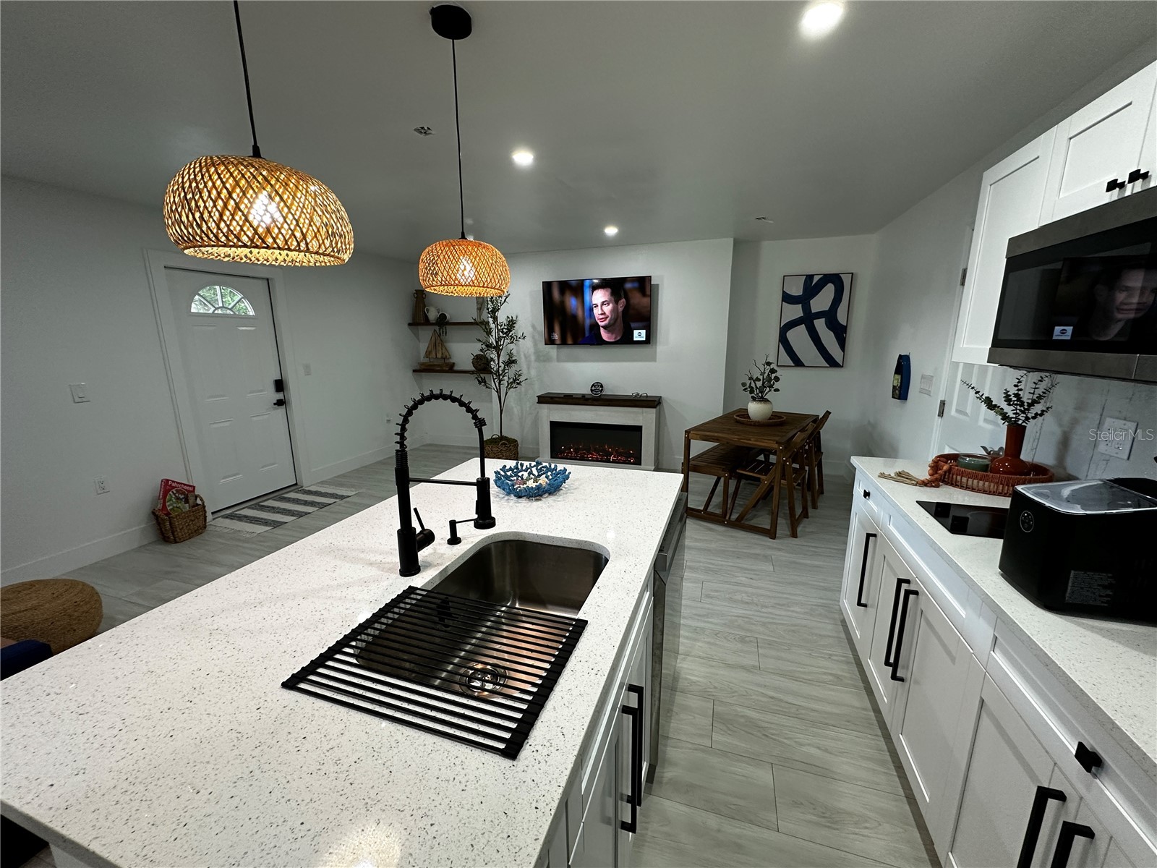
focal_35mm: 14
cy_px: 434
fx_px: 468
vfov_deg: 85.7
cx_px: 578
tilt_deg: -11.6
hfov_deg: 102.1
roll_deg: +0.2
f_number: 2.2
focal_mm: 2.22
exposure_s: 1/60
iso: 200
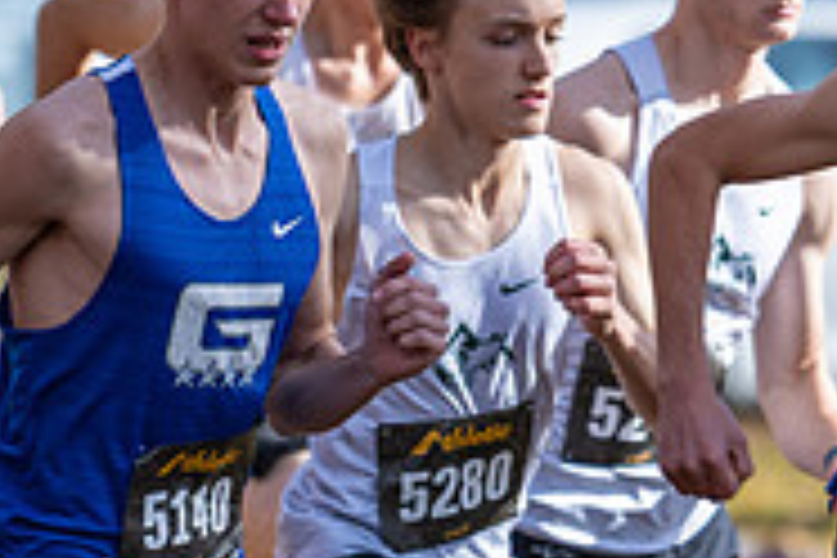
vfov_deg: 1.7
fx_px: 19273
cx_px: 781
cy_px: 326
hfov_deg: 2.5
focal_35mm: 829
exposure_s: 1/1000
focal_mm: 200
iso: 110
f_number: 2.8
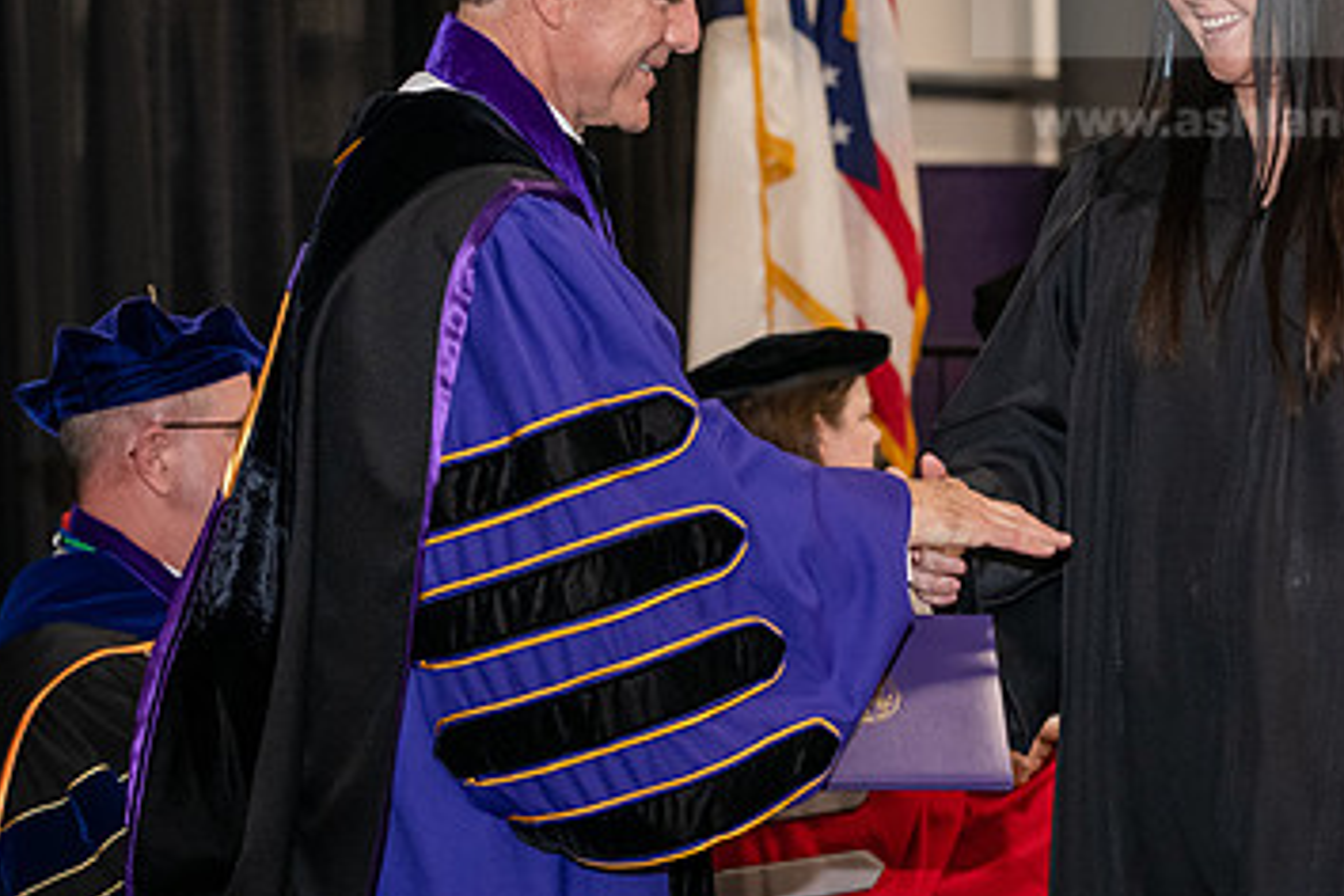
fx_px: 4592
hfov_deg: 16.6
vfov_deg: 11.1
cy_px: 199
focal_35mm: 123
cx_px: 858
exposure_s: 1/200
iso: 2500
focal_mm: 75
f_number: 5
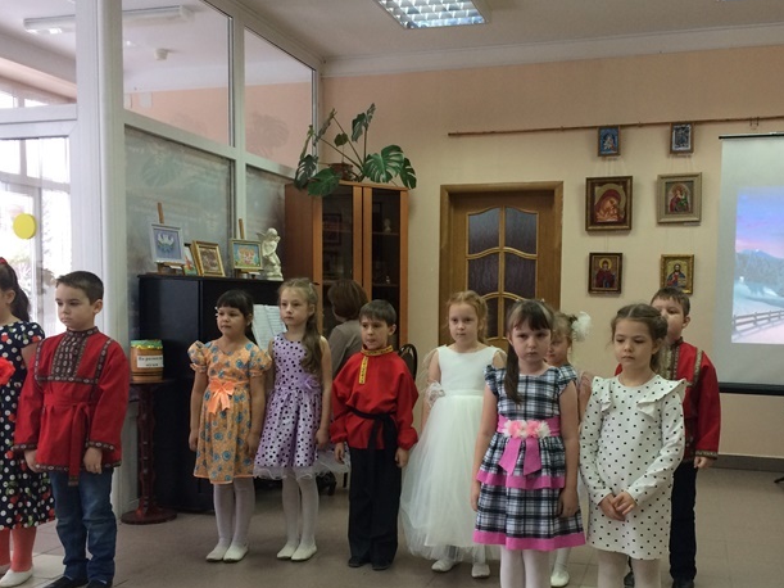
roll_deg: +0.7
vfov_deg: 37.5
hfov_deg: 48.9
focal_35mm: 38
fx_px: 860
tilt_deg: -7.2
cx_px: 441
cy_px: 365
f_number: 2.2
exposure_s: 1/33
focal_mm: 4.15
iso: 64
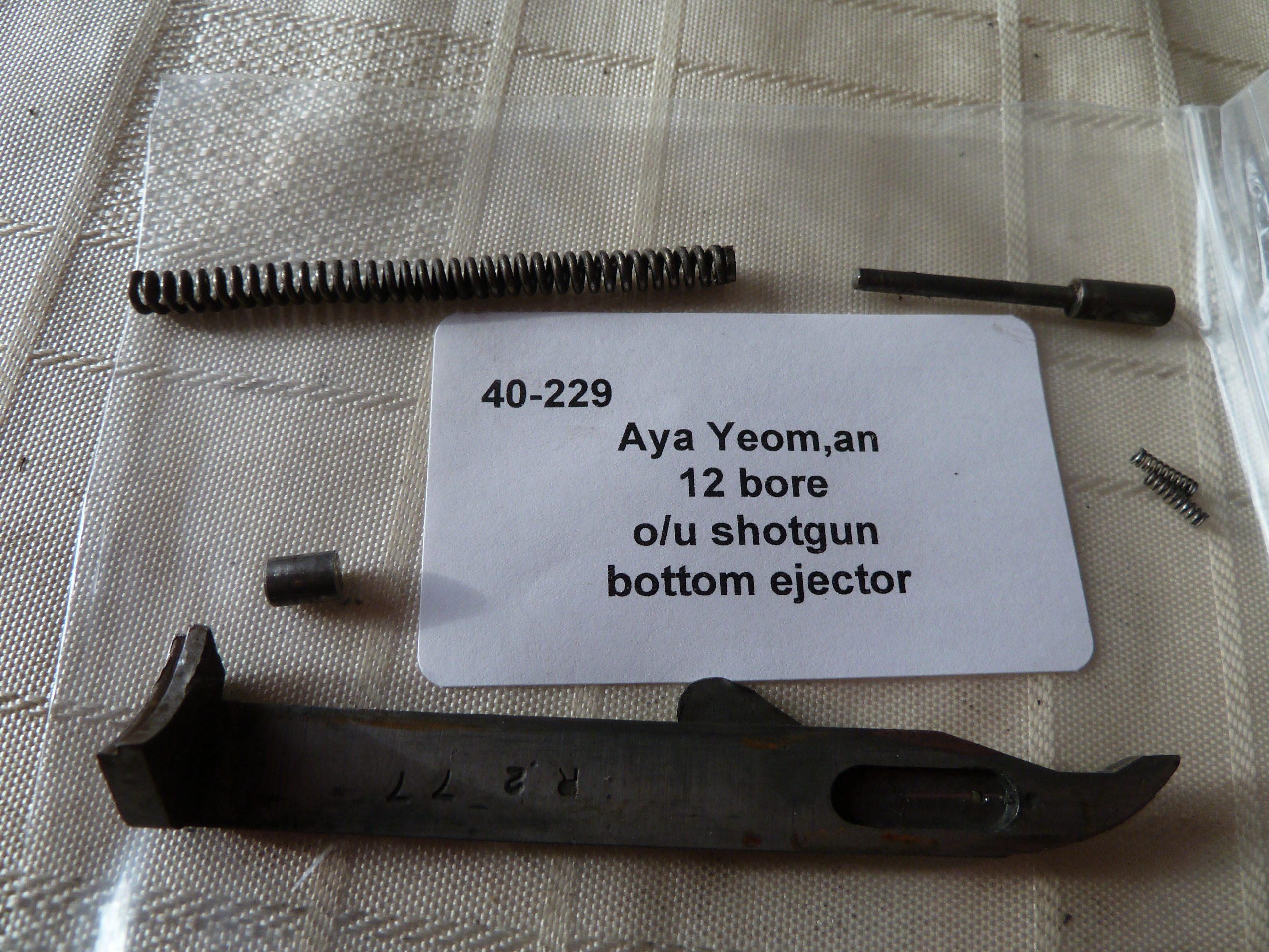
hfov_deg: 69.4
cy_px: 476
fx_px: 916
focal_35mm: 25
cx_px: 634
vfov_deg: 54.9
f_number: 3.3
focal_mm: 4.1
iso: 80
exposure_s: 1/30
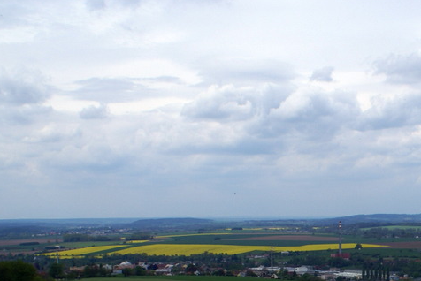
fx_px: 831
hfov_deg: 27.7
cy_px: 283
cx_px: 356
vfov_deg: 18.7
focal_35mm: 71
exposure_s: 1/500
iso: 100
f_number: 10
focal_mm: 22
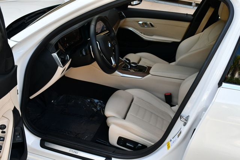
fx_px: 240
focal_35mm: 36
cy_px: 80
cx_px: 120
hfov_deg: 53.1
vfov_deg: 36.9
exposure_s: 1/250
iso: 320
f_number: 5.6
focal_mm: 18
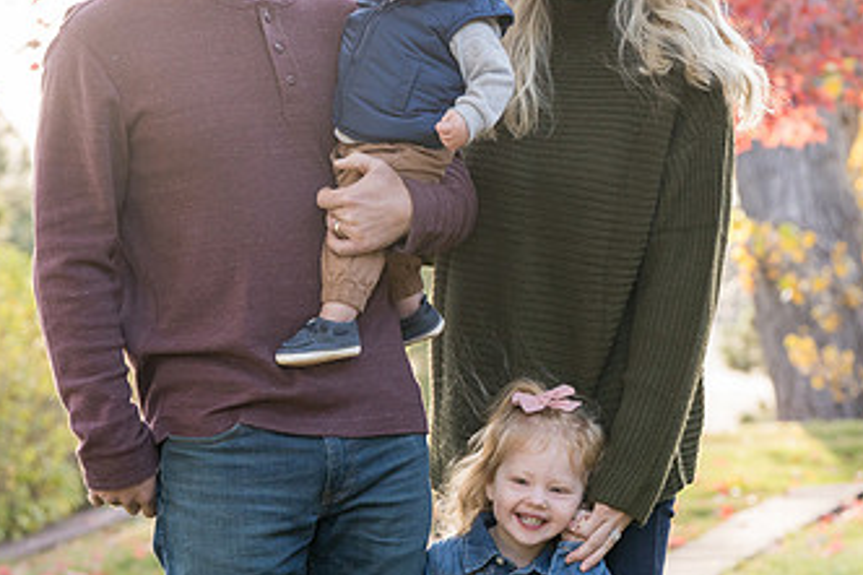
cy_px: 225
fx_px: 3810
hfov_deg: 12.9
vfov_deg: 8.6
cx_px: 530
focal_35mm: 159
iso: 2000
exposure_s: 1/250
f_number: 5
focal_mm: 91
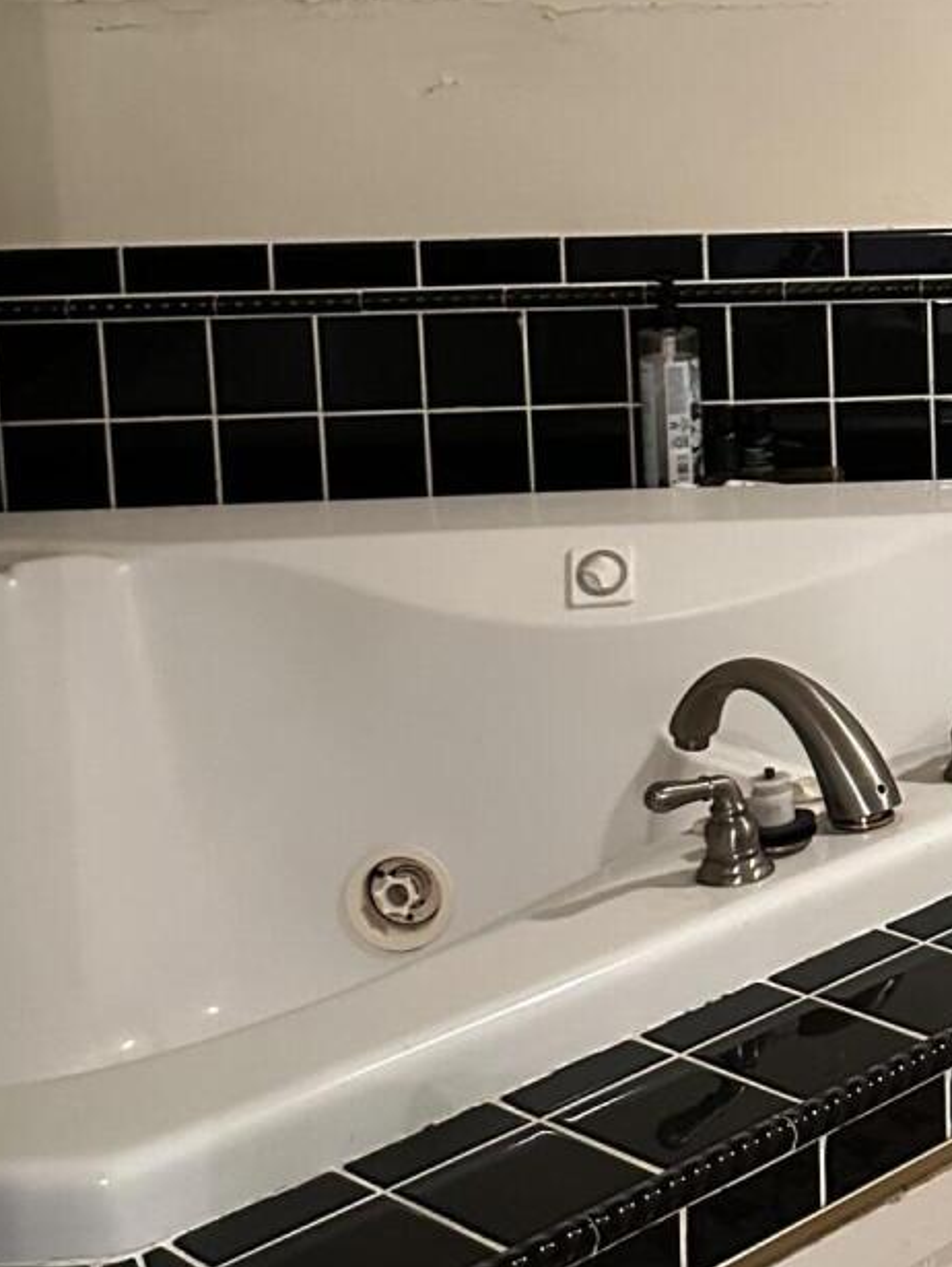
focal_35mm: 78
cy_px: 332
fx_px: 2857
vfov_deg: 24.8
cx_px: 1039
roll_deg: +1.7
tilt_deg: -8.7
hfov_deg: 18.2
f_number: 1.78
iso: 800
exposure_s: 1/40
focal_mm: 6.86
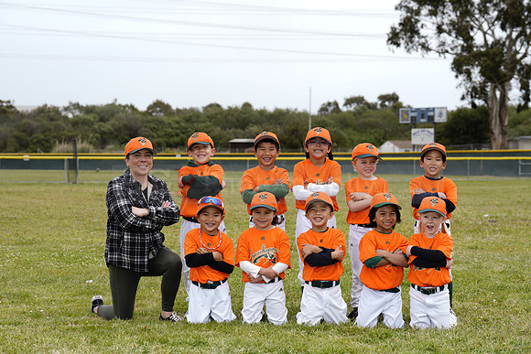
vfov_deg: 15.5
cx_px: 266
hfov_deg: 23.1
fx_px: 1298
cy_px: 177
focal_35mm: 88
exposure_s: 1/250
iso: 50
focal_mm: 88
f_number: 5.6
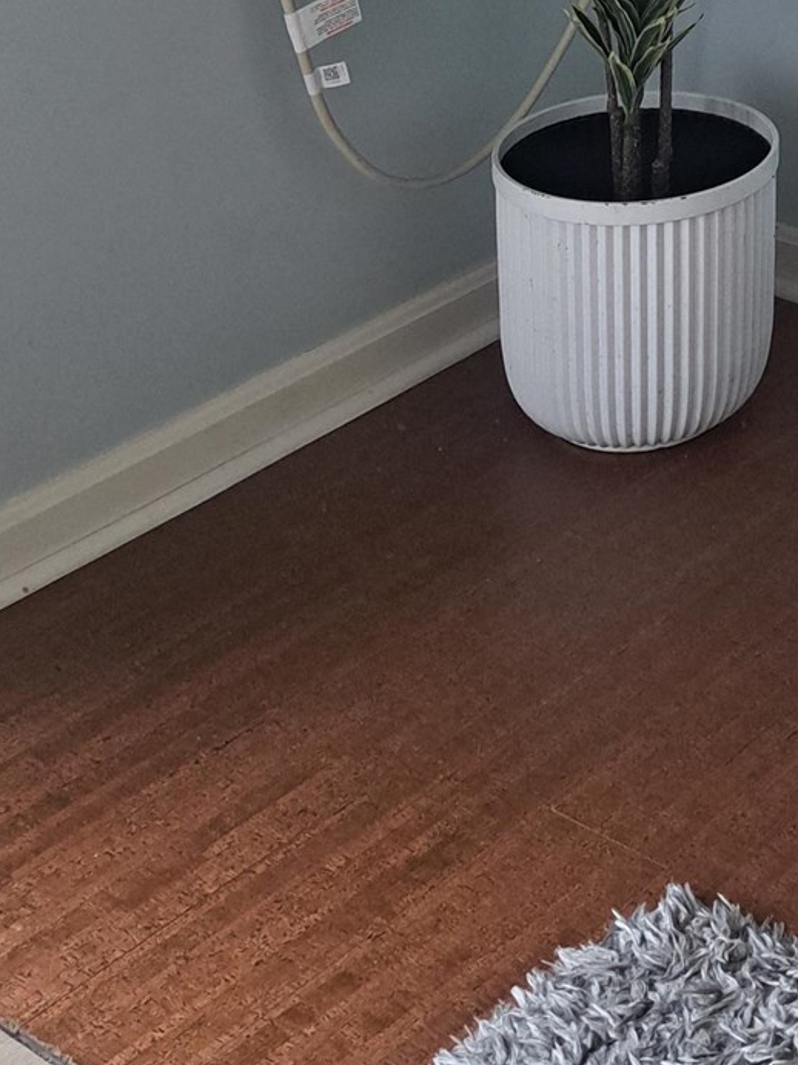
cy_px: -416
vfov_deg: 21.4
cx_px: 1152
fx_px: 2460
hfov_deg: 16.9
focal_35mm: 80
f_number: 1.8
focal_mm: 5.23
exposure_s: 1/60
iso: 200
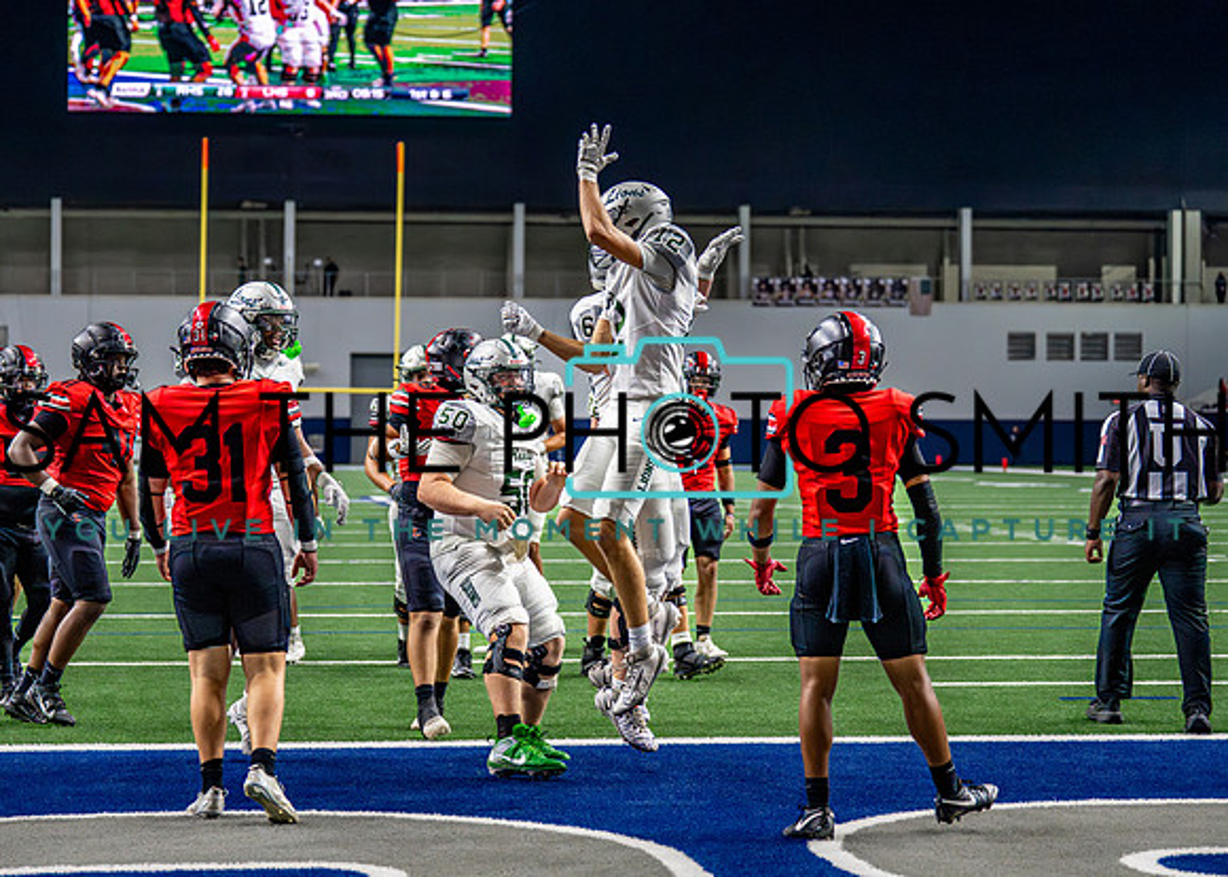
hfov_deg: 23.4
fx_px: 2960
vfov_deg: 16.8
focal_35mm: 85
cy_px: 435
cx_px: 534
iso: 4000
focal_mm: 70
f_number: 2.8
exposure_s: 1/2000
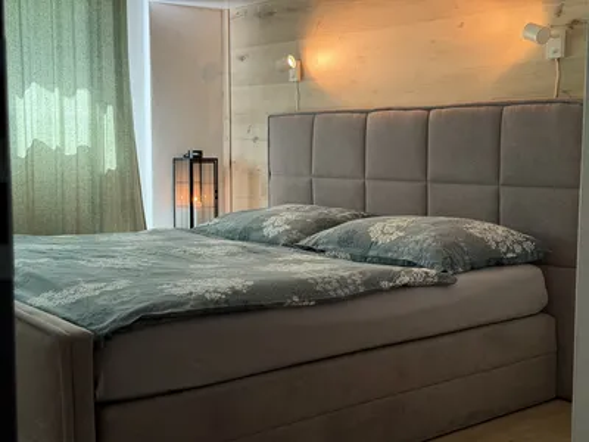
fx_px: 817
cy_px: 221
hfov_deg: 39.7
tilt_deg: -5.5
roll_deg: -0.4
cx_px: 294
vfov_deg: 30.3
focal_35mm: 48
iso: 250
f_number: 1.78
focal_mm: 6.76
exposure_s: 1/33
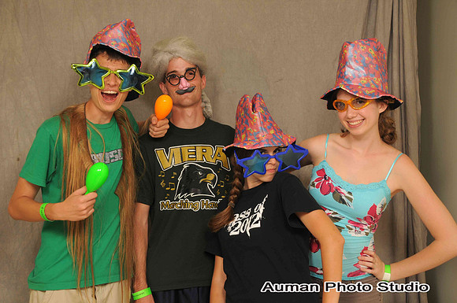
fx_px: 761
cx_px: 228
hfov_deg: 33.4
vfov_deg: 22.6
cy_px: 152
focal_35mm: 60
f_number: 6.3
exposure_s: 1/125
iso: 200
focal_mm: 40
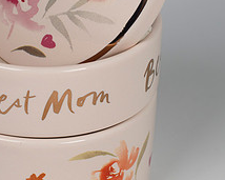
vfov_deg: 8.2
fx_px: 1251
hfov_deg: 10.2
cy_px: 93
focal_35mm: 188
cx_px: 46
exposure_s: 1/200
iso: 200
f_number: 9
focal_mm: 50
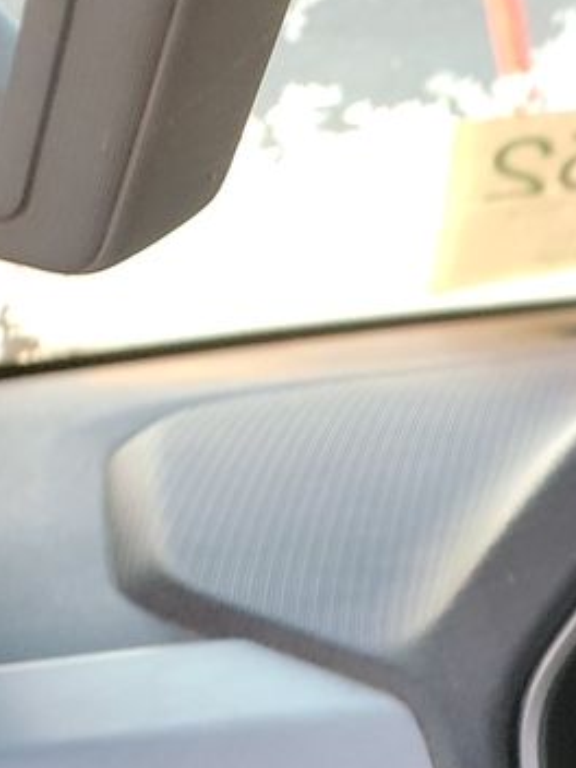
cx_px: 1735
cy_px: 1084
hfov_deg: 10.1
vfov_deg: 16.7
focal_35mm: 109
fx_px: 2418
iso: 281
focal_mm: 6.7
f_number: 1.8
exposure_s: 1/59
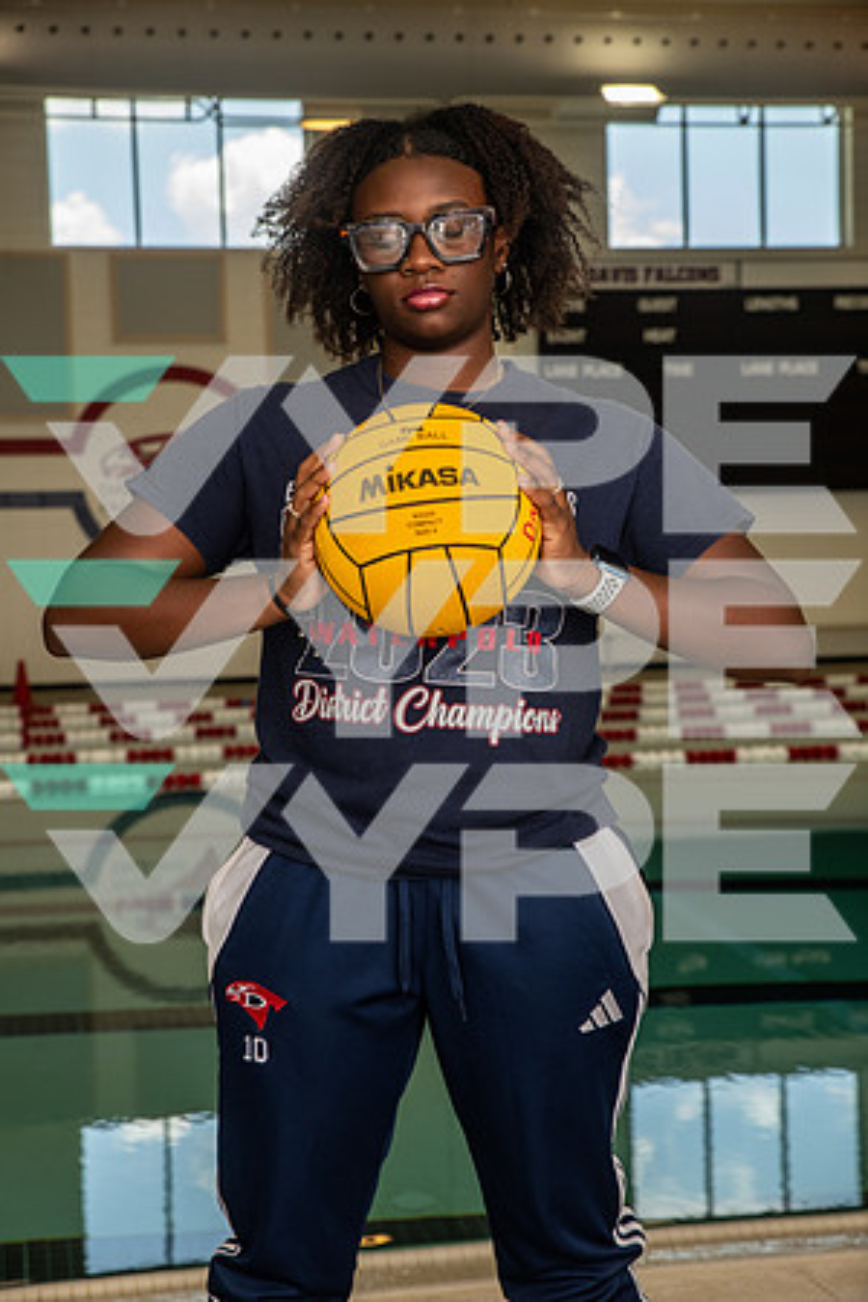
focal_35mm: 62
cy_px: 651
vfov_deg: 32.4
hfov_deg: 21.9
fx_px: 2242
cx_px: 434
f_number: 7.1
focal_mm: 62
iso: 640
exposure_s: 1/250
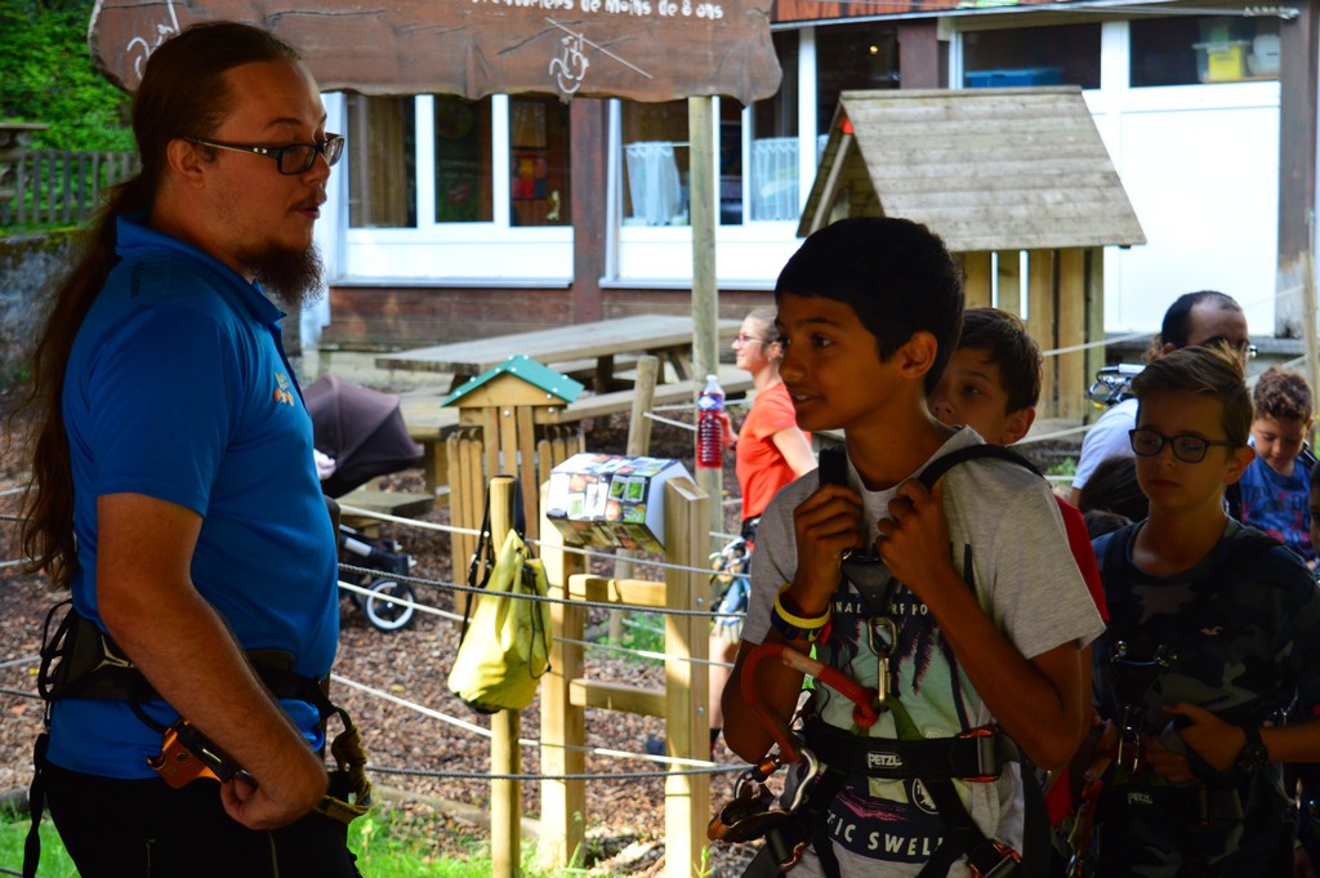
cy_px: 439
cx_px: 660
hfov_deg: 29.3
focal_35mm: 69
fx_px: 2528
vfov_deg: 19.7
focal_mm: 46
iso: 800
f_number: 5
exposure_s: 1/250
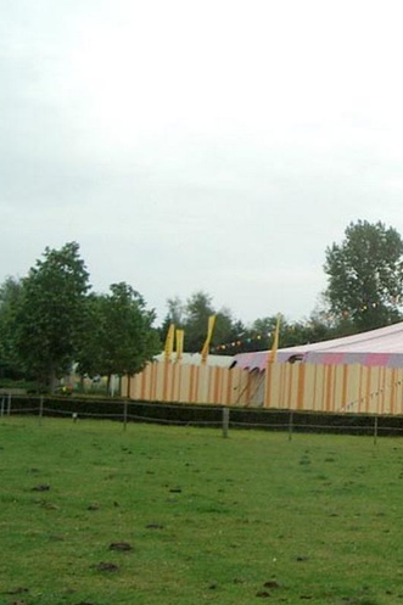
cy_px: 325
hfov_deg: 20.5
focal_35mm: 63
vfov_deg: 31.9
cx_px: 448
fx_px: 1059
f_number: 4.8
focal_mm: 5.8
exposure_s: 1/640
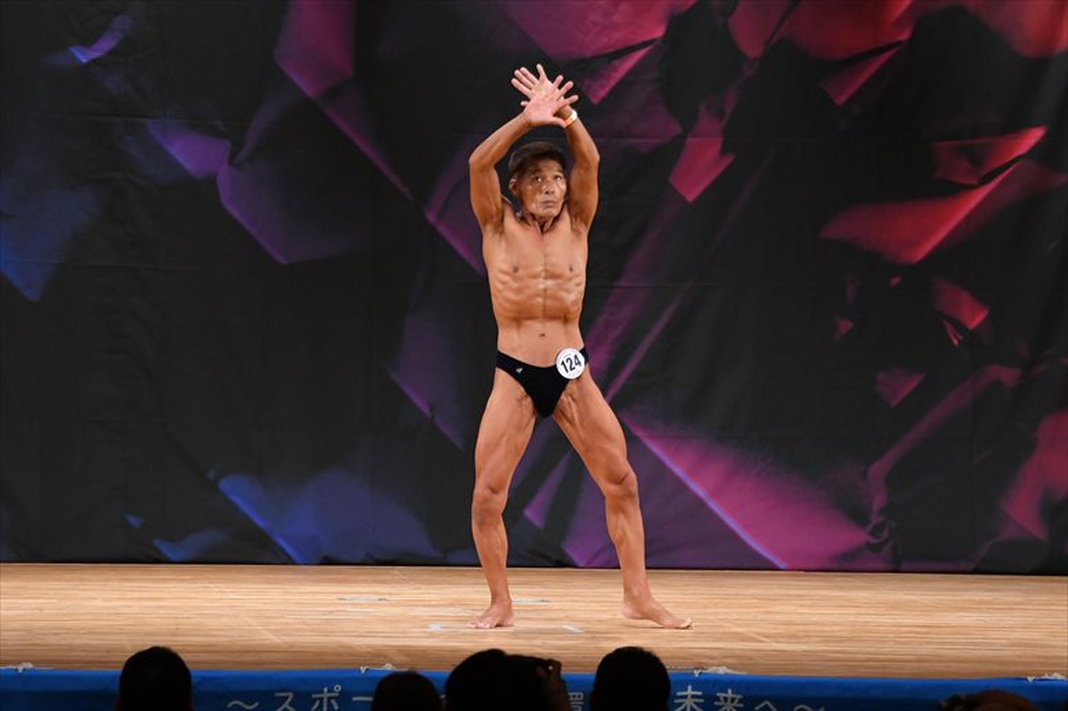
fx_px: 6435
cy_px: 356
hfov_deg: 9.5
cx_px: 534
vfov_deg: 6.3
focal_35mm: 217
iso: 3200
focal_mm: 145
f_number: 5.6
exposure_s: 1/400
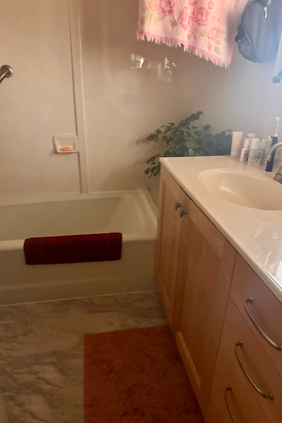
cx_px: 140
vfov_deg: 69.4
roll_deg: -2.5
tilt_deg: -24.0
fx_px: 306
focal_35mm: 26
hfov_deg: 49.5
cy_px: 218
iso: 800
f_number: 1.78
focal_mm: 6.76
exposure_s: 1/30
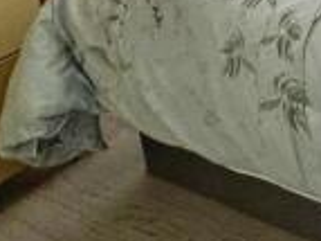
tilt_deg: -10.6
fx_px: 528
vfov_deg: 19.5
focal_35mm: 57
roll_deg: +0.7
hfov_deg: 19.8
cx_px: 627
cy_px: -188
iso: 100
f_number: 2.2
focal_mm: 2.22
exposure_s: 1/100
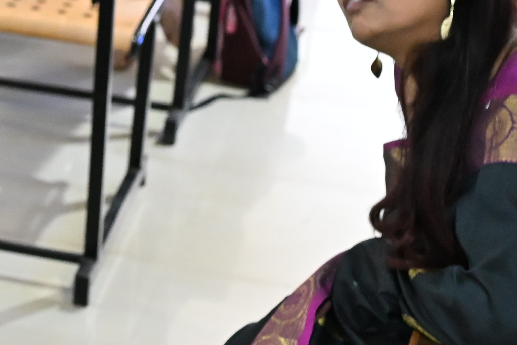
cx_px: -314
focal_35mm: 137
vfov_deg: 9.9
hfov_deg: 13.8
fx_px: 1967
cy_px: -1
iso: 5000
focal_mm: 35
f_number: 4
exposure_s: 1/60
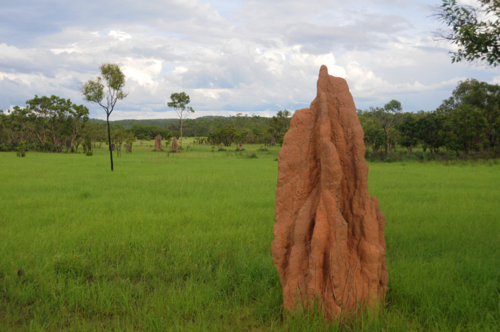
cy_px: 166
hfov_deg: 45.0
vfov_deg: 30.8
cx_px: 250
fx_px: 603
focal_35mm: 44
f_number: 6.3
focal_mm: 29
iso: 400
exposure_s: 1/800
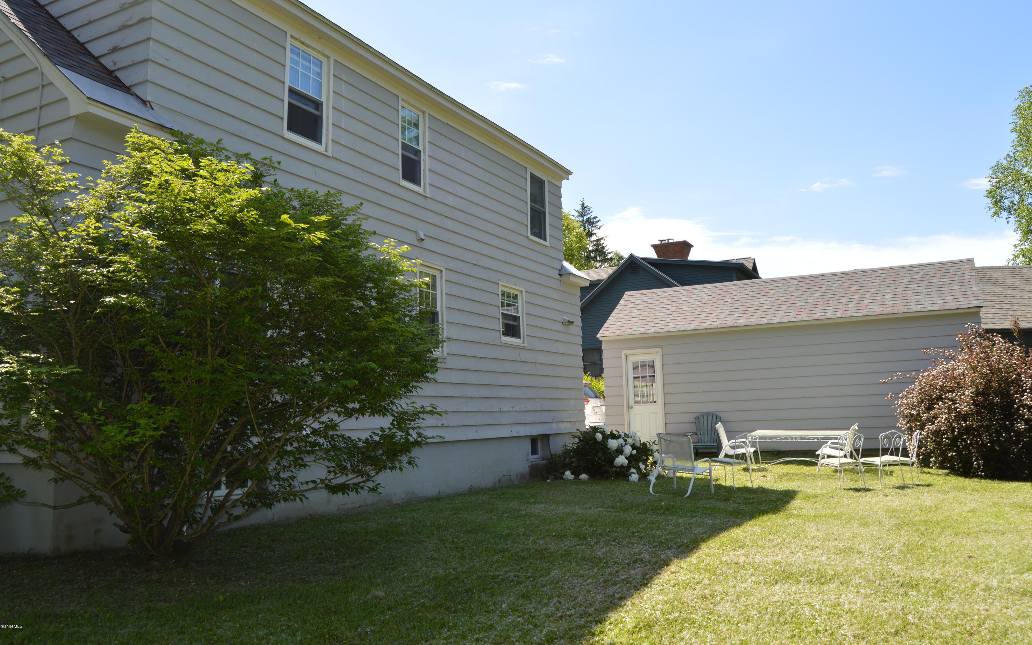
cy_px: 299
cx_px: 519
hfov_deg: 66.5
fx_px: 787
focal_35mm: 28
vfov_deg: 44.5
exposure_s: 1/200
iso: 100
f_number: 7.1
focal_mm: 18
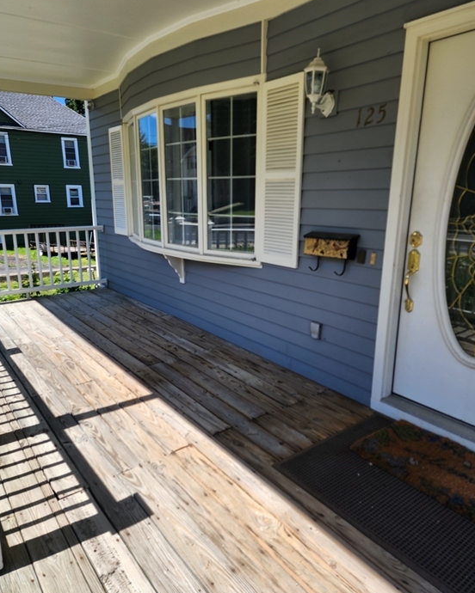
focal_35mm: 25
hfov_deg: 56.8
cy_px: 303
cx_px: 241
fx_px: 439
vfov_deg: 68.1
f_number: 1.8
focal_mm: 6.4
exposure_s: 1/548
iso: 12
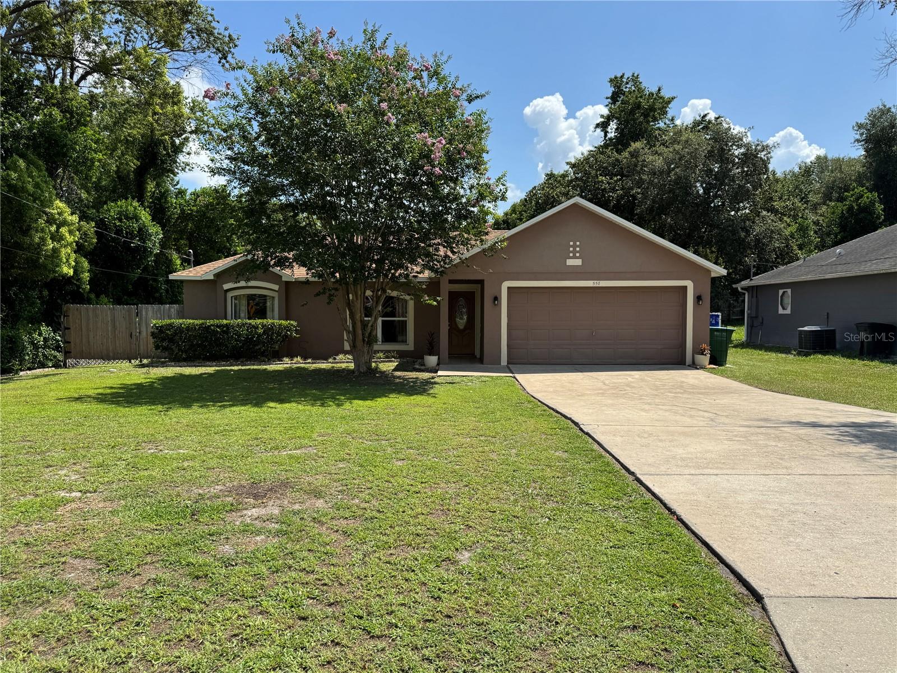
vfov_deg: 56.8
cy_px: 336
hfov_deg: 71.6
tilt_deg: -3.1
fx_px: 622
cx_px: 448
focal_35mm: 24
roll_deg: -0.2
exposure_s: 1/4049
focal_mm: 6.76
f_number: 1.78
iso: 80
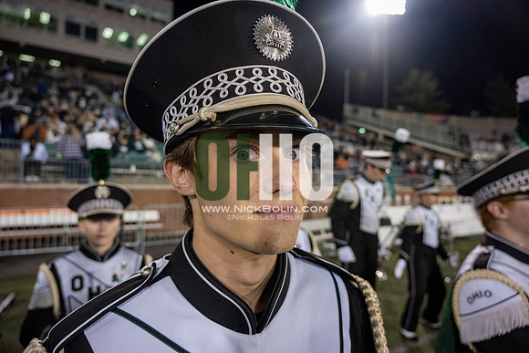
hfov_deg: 73.7
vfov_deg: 53.2
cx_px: 264
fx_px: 353
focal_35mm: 24
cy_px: 176
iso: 2000
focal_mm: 24
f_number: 4
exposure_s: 1/500
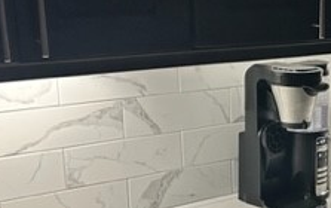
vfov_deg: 16.5
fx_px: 714
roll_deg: -0.2
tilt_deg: -15.5
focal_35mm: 79
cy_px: 159
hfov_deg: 24.8
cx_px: 338
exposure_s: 1/60
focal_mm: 5.7
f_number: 1.5
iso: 400
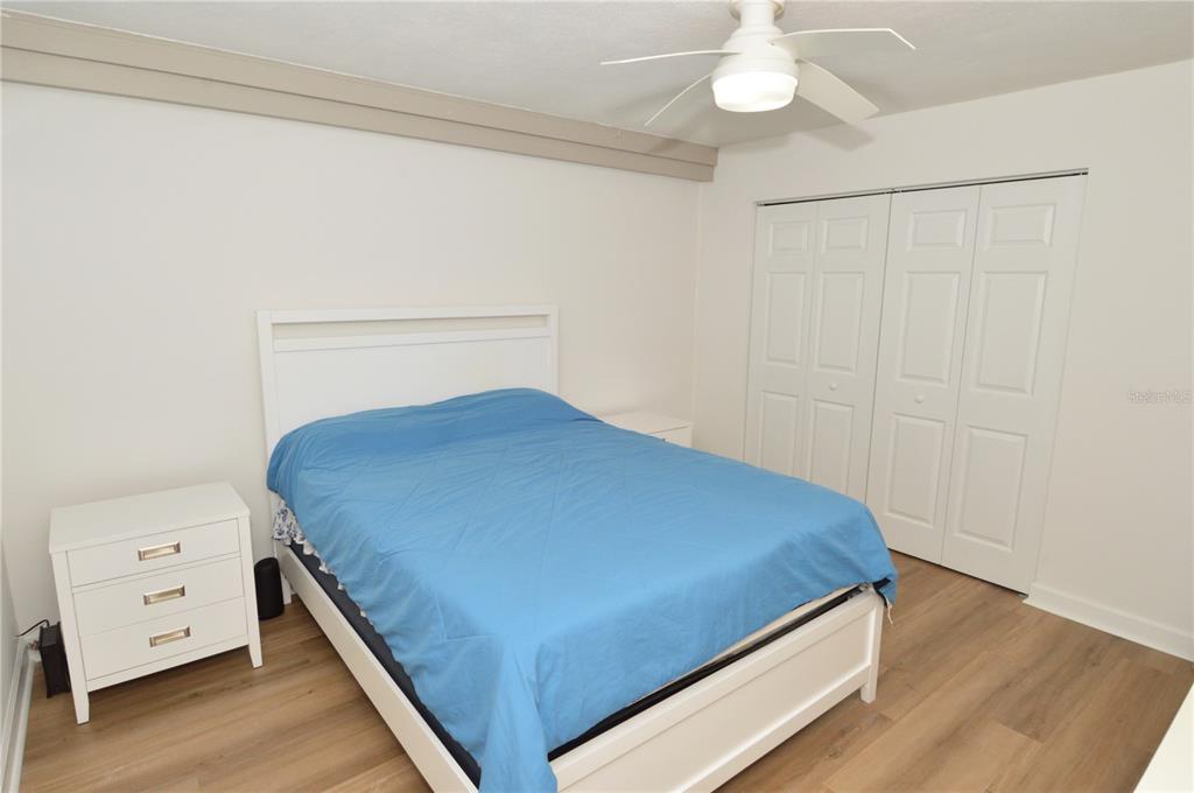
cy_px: 396
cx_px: 597
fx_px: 596
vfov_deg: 67.2
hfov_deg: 90.1
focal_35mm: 18
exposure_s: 1/80
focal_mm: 12
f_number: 11
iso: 800
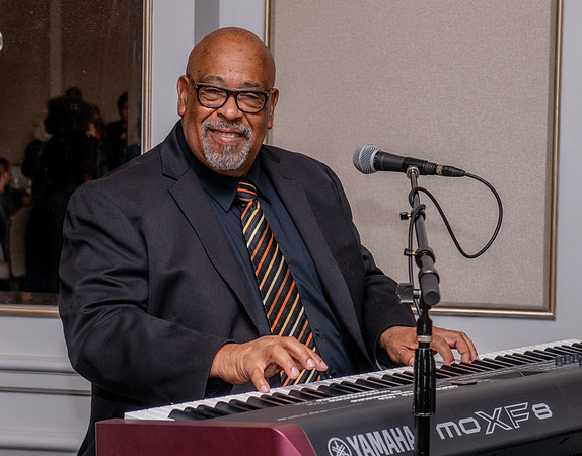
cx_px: 248
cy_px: 198
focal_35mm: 95
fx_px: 1631
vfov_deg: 15.9
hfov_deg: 20.2
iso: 400
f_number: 6.3
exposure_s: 1/80
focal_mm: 62
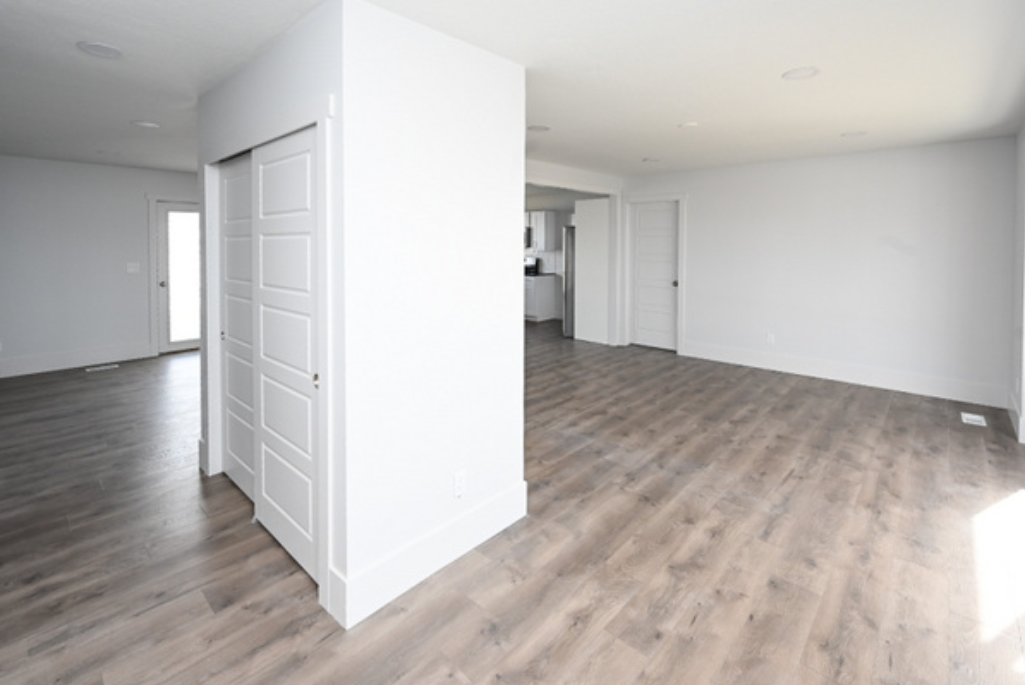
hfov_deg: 100.3
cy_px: 360
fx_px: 427
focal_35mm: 15
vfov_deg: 77.4
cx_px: 505
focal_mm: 14
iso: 640
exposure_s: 1/200
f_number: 7.1
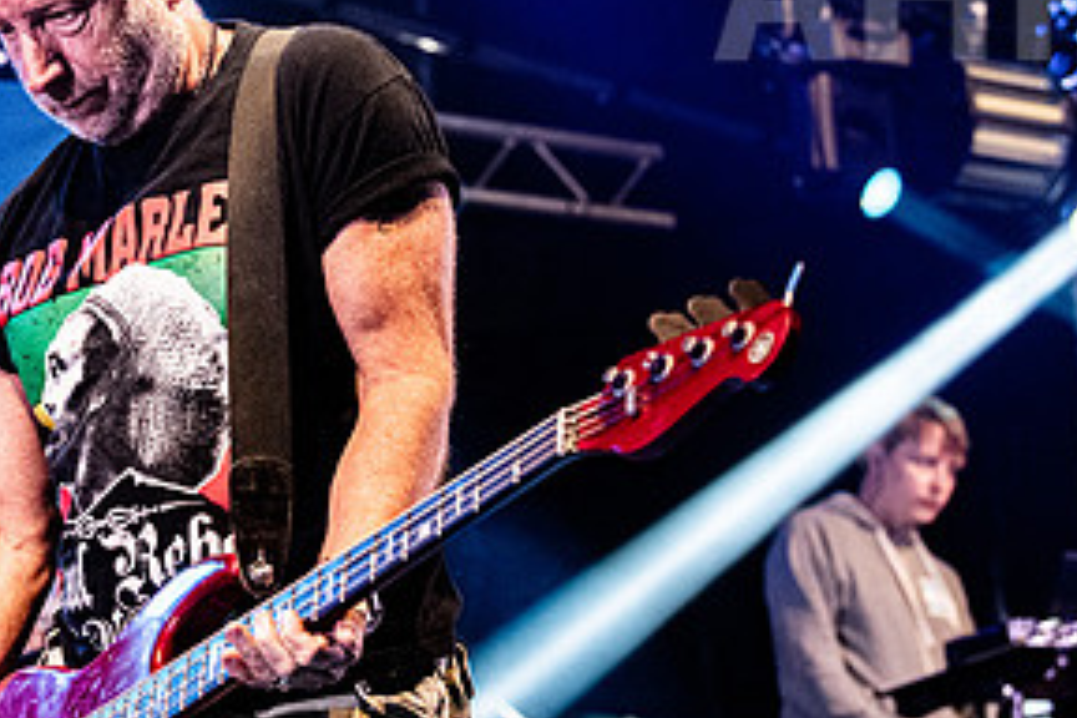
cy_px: 432
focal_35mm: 157
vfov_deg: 8.7
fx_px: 4697
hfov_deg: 13.0
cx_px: 206
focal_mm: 78
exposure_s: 1/640
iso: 6400
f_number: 5
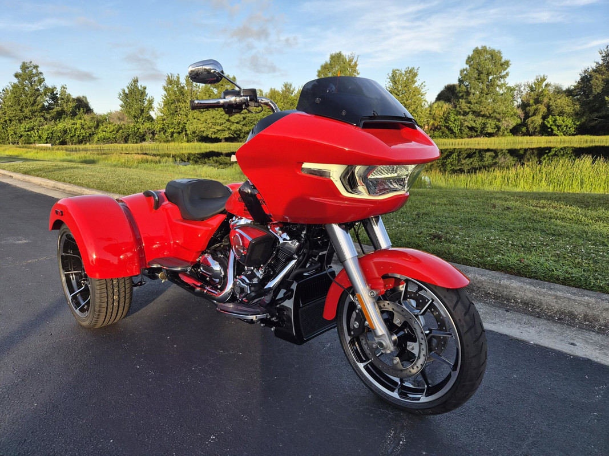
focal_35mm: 23
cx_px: 304
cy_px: 228
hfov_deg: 73.9
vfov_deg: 58.9
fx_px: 405
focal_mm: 5.4
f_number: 1.8
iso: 80
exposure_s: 1/1952
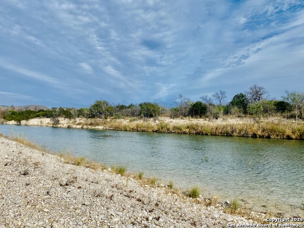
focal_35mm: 26
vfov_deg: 53.1
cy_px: 114
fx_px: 228
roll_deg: +0.0
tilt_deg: +1.3
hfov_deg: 67.3
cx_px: 152
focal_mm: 4.25
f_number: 1.8
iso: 32
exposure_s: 1/4274
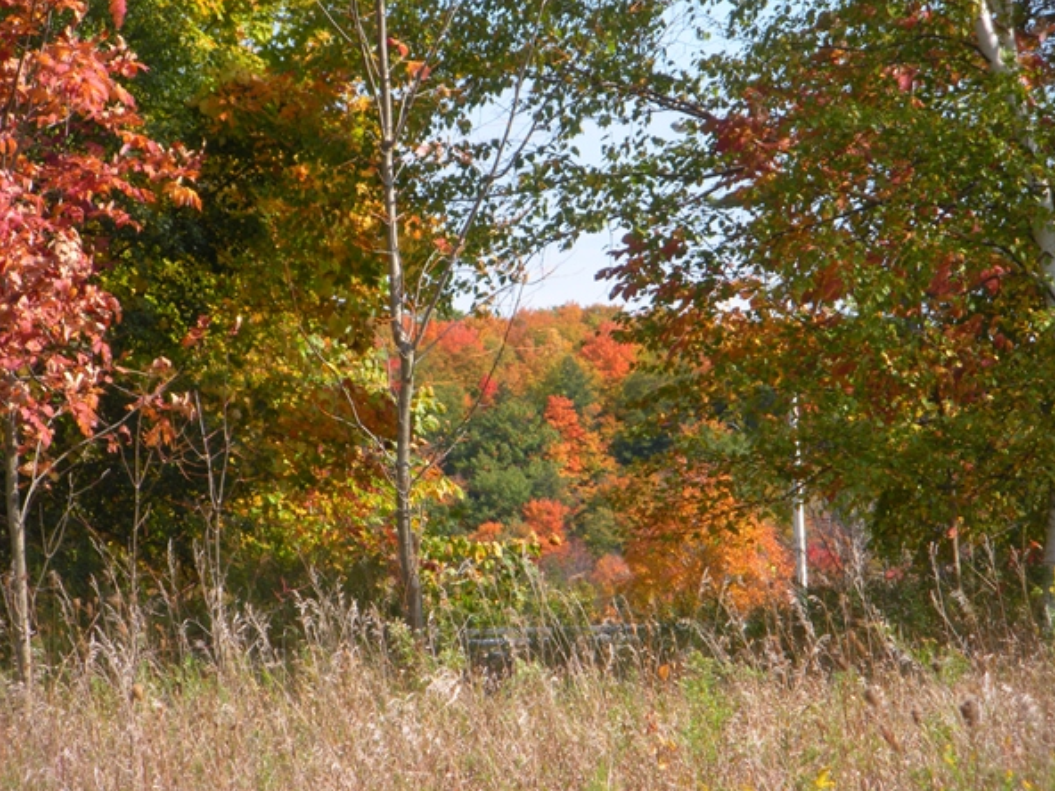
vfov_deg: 9.8
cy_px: 397
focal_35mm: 151
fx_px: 4602
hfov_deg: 13.1
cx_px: 529
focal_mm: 26
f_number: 5.4
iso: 64
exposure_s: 1/170
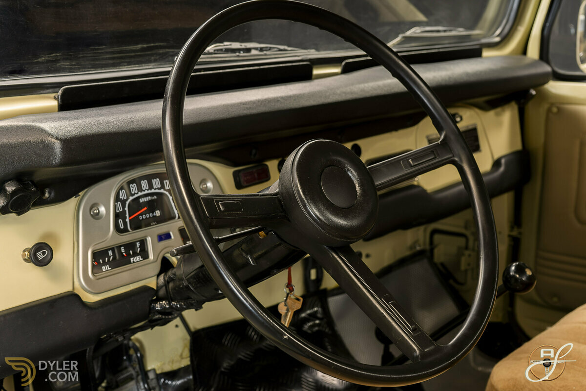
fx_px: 716
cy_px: 196
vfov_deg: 30.5
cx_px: 293
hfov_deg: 44.5
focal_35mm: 44
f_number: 8
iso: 250
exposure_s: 2
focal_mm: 44
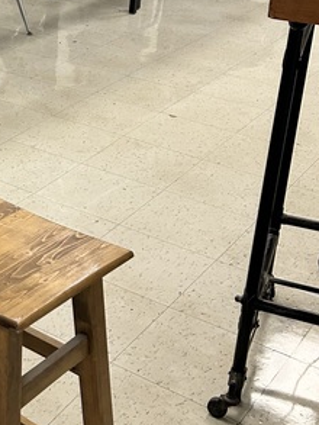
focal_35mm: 71
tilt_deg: -20.7
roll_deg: +0.0
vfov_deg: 26.9
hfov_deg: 19.1
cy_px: 86
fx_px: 872
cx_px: -103
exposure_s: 1/120
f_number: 1.5
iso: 100
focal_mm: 5.7
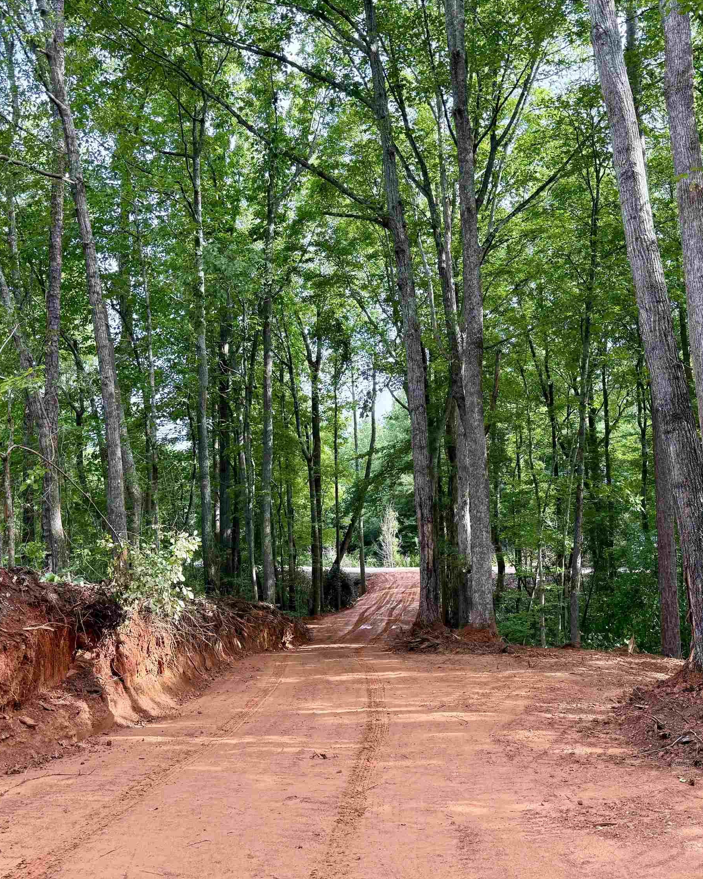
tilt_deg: +7.4
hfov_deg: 45.6
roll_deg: +3.1
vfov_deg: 55.7
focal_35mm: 32
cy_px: 429
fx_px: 832
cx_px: 408
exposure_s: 1/473
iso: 100
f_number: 1.78
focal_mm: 6.76
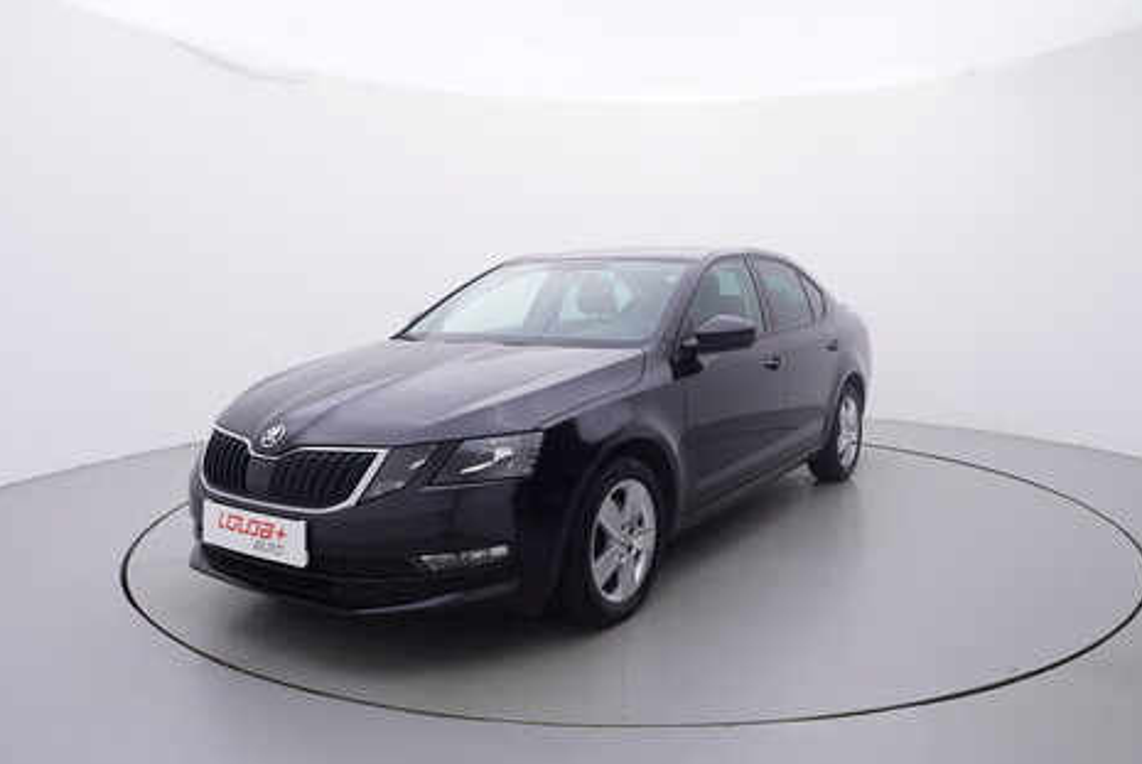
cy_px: 389
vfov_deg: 48.7
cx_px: 627
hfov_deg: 68.0
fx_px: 844
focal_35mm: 27
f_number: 5
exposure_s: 1/80
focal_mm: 15
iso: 200
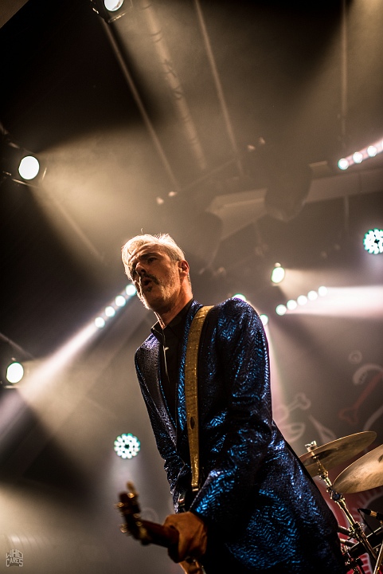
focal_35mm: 35
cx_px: 192
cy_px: 287
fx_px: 558
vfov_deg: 54.4
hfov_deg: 37.9
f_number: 1.4
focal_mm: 35
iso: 320
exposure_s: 1/250
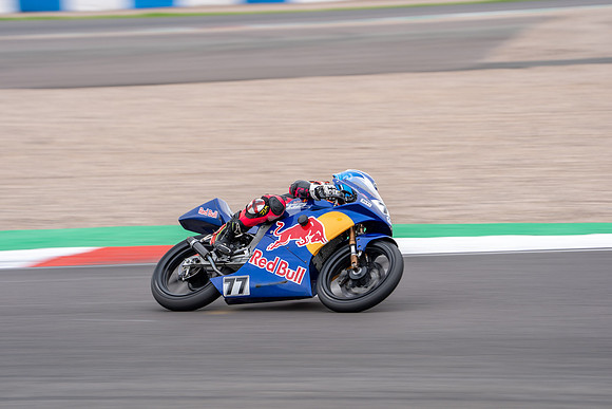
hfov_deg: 9.7
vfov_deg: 6.5
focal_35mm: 212
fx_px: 3608
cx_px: 306
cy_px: 205
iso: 200
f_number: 6.3
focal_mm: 212
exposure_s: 1/160
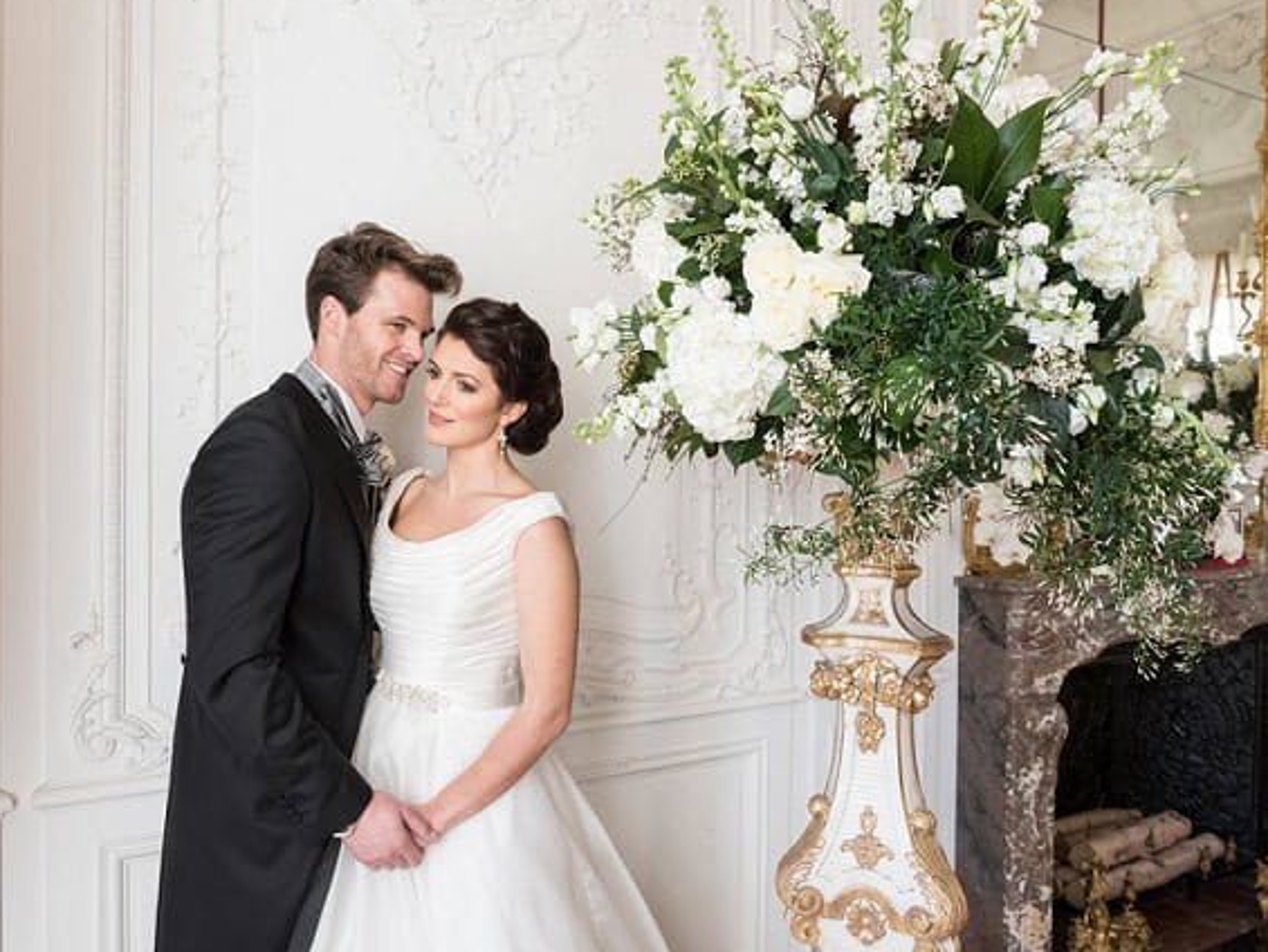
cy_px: 475
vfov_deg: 48.2
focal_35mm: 29
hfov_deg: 61.6
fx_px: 1063
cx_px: 607
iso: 200
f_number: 8
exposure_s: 1/40
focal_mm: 26
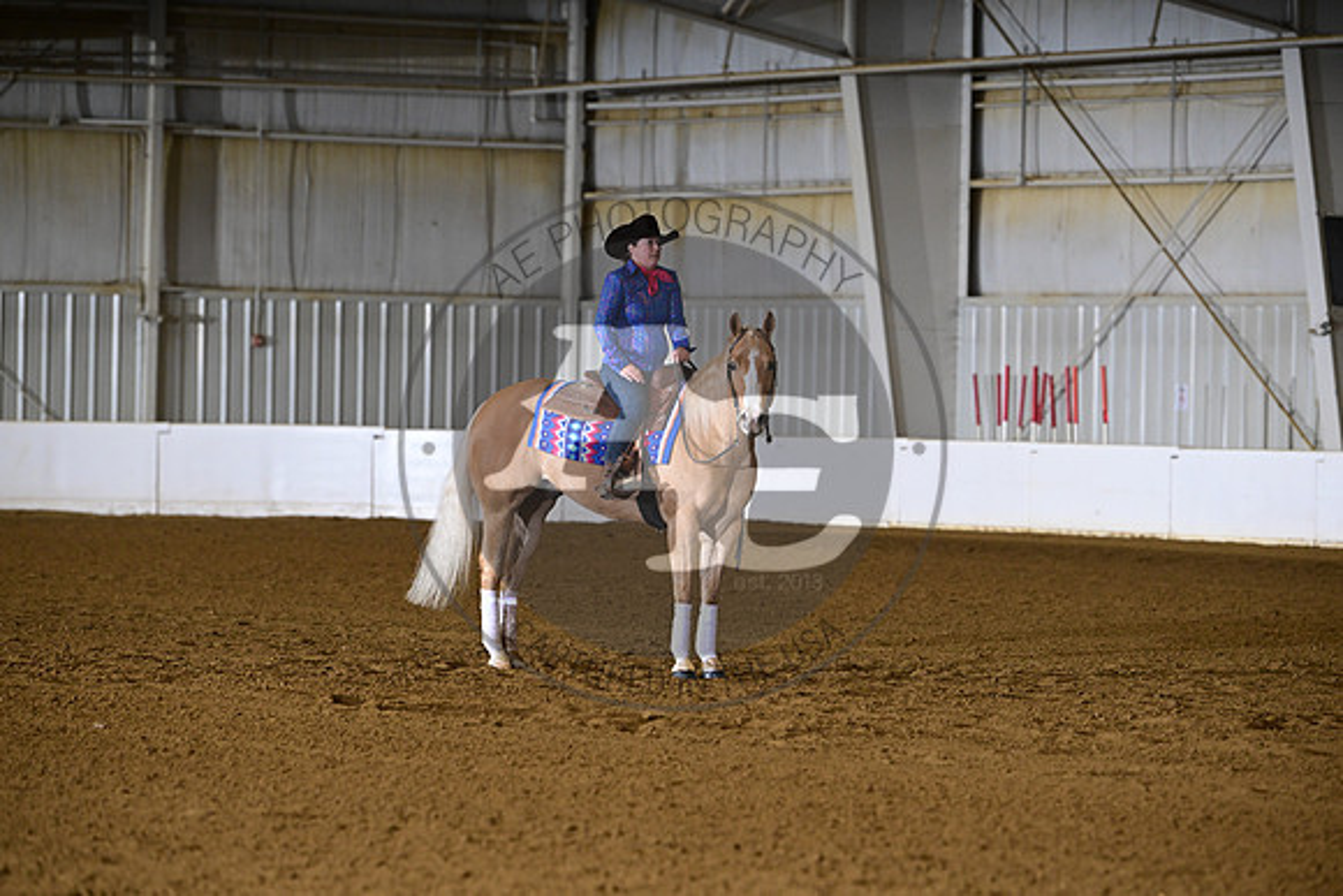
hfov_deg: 10.3
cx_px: 672
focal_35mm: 200
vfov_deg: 6.9
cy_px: 448
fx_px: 7463
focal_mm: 200
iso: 2500
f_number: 4.5
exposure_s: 1/200
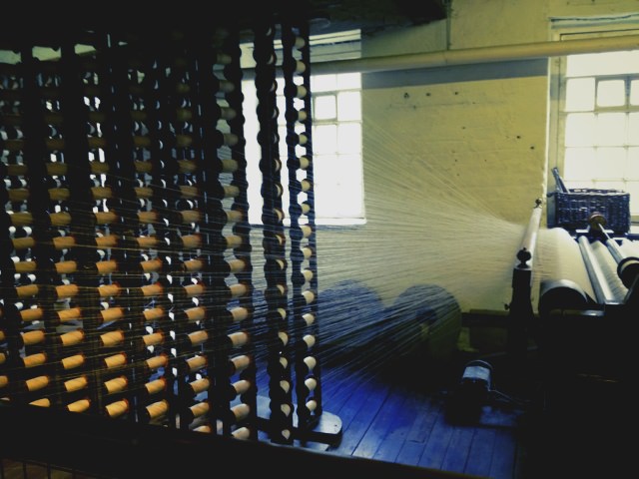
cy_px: 240
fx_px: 646
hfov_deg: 52.6
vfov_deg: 40.7
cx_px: 320
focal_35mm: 35
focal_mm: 4.28
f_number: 2.4
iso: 100
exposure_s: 1/20
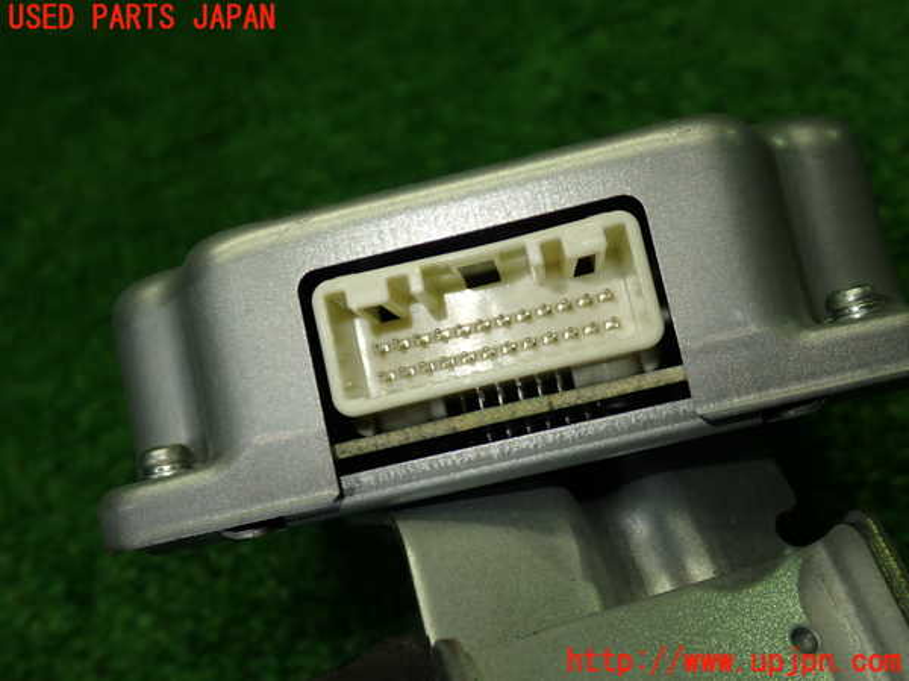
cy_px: 340
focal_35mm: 44
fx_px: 1155
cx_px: 454
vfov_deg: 32.9
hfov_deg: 42.9
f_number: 2.9
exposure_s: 1/80
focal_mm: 7.84
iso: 125
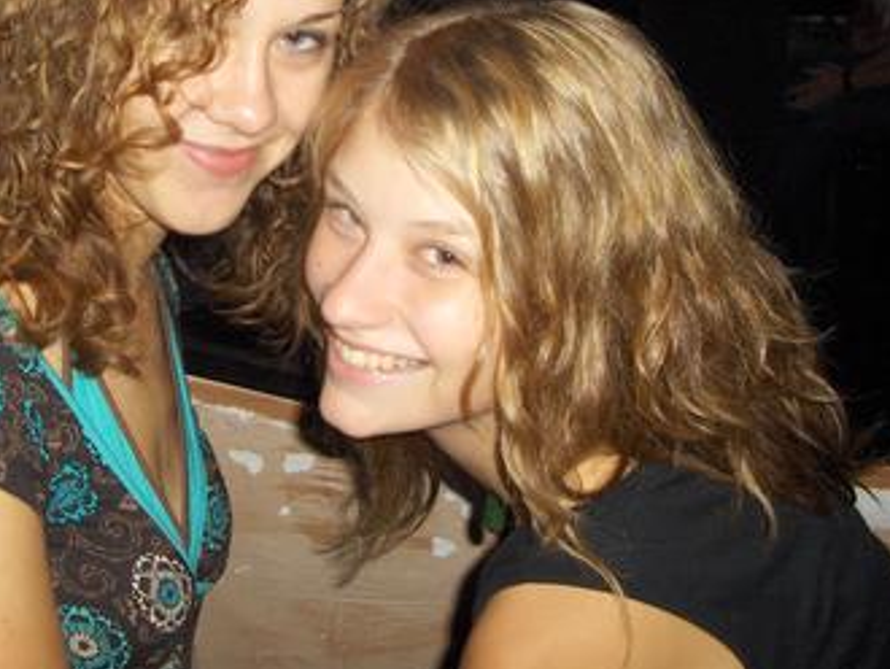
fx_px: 1286
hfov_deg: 37.7
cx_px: 289
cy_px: 216
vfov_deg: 28.9
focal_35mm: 50
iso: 100
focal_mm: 5.8
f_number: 2.6
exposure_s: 1/60
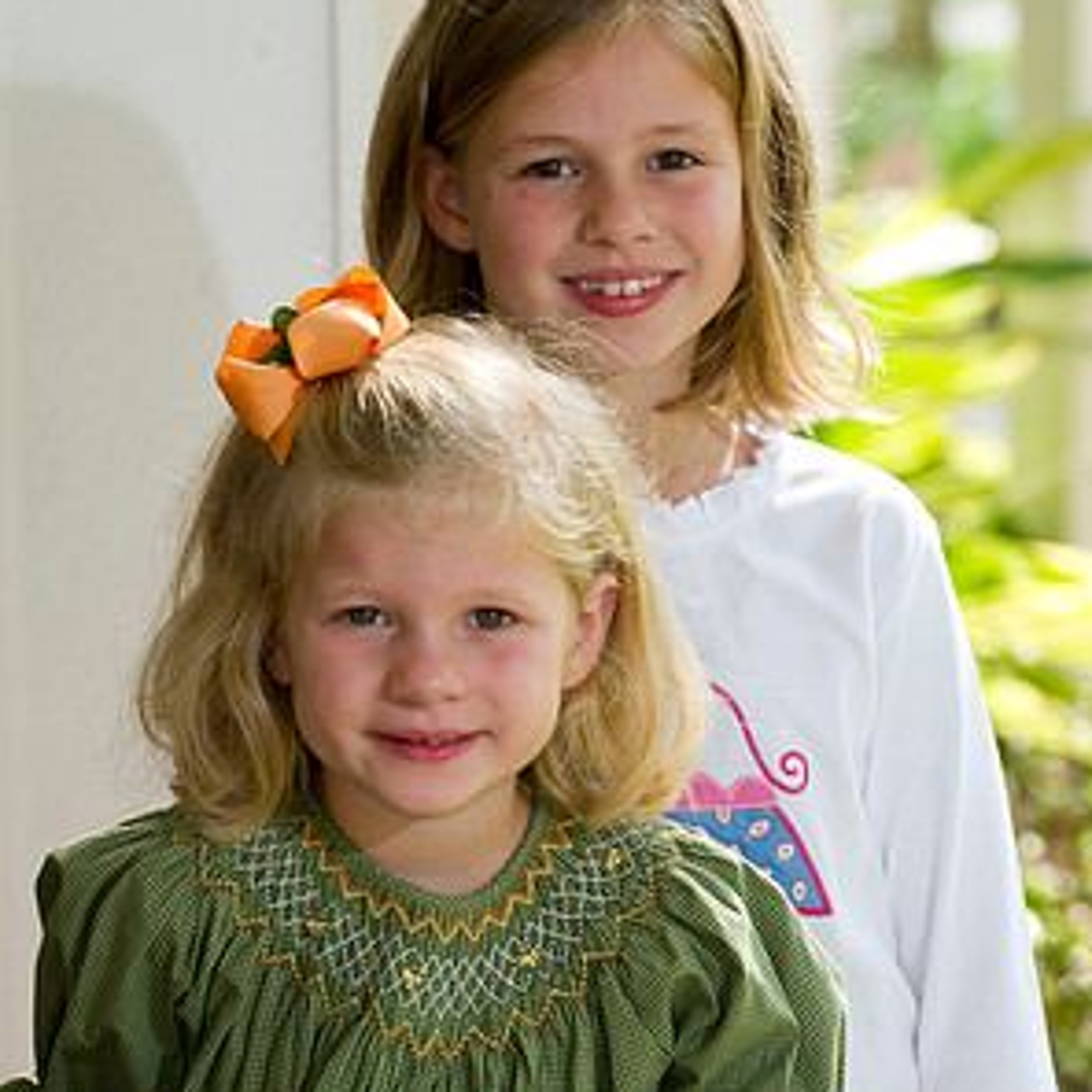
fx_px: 5996
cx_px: 548
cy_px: 557
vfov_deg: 10.4
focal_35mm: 168
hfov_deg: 10.4
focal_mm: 130
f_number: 5
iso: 320
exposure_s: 1/160
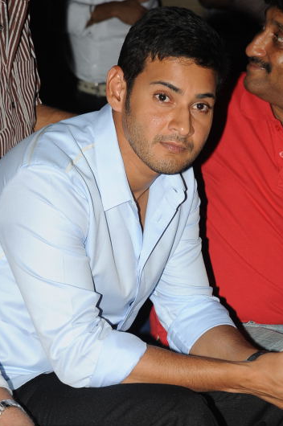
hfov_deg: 5.9
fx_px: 2743
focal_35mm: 232
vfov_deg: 8.8
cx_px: 179
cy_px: 385
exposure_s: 1/125
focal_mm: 120
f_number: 9
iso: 640
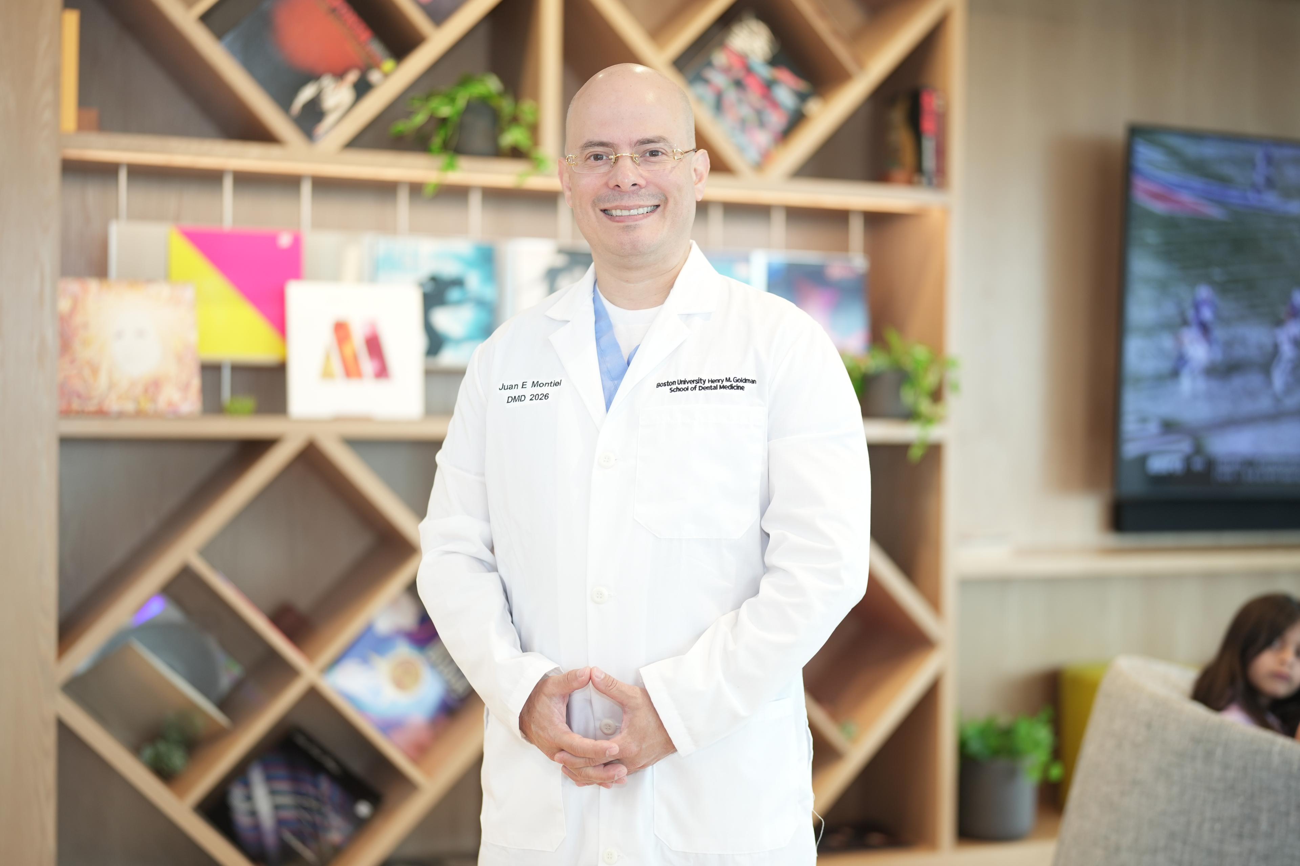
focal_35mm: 50
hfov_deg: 39.6
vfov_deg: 27.0
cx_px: 650
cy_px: 433
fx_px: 1805
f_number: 1.4
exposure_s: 1/125
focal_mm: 50
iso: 200
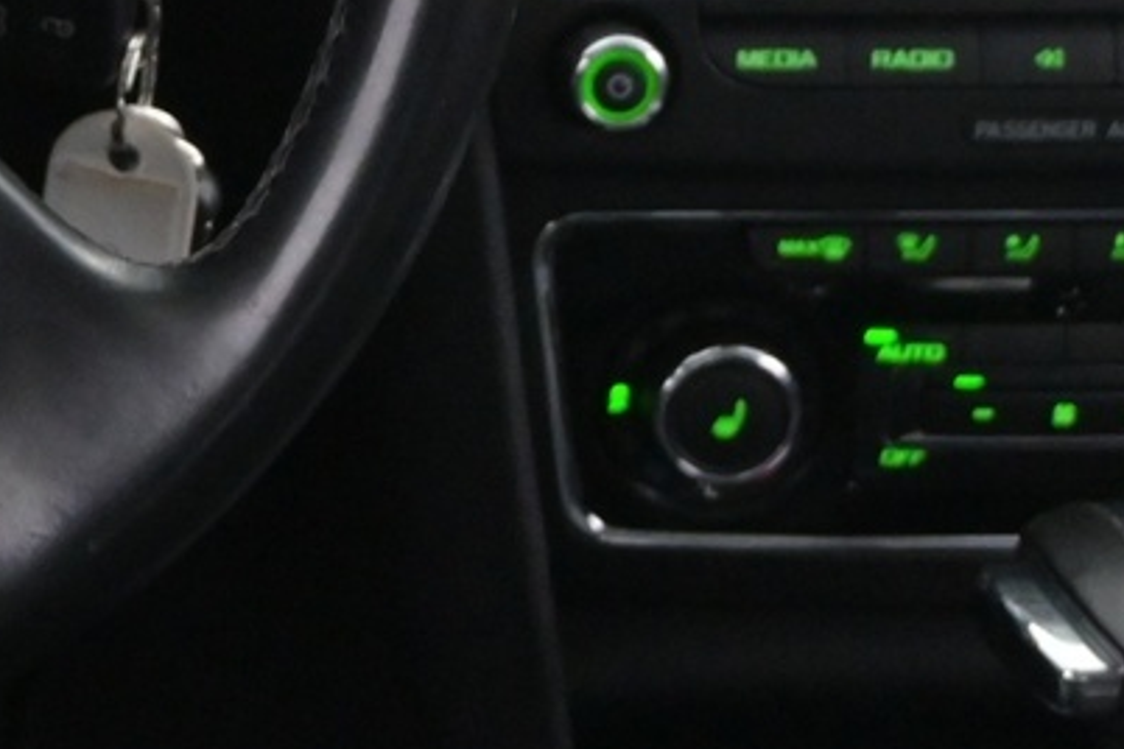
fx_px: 4902
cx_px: -573
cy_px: -293
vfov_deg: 8.6
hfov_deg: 12.4
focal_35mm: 157
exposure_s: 1/40
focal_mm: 26
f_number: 4.5
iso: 4000
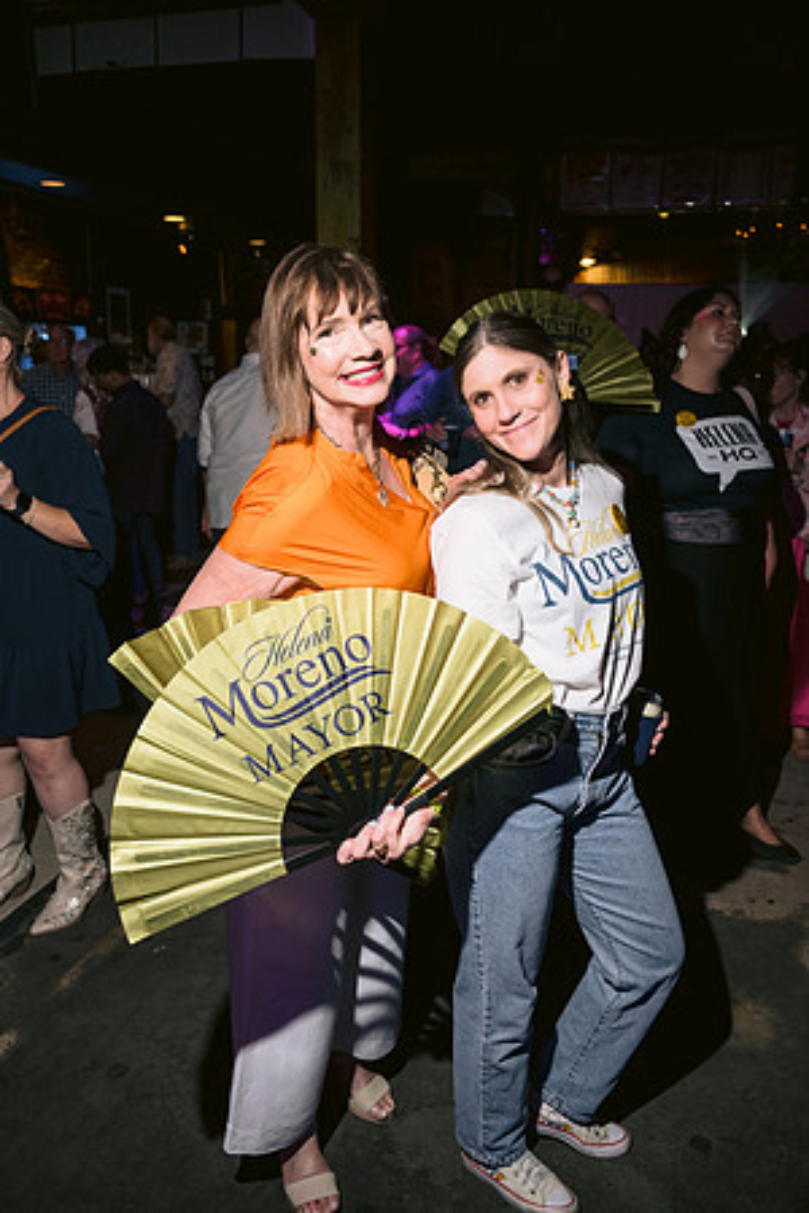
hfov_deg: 46.4
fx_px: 944
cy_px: 606
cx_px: 404
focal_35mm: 28
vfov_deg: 65.5
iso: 800
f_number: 4
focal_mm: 28
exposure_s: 1/100
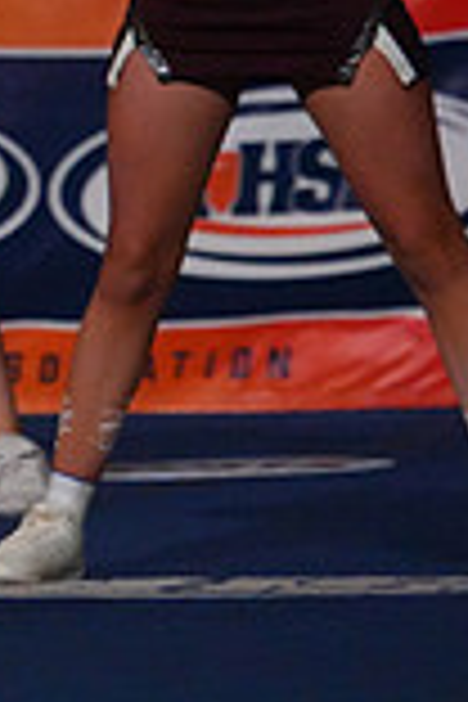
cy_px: -11
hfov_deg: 1.5
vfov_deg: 2.2
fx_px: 18095
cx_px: -778
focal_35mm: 928
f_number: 5.6
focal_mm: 250
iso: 16000
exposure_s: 1/1250
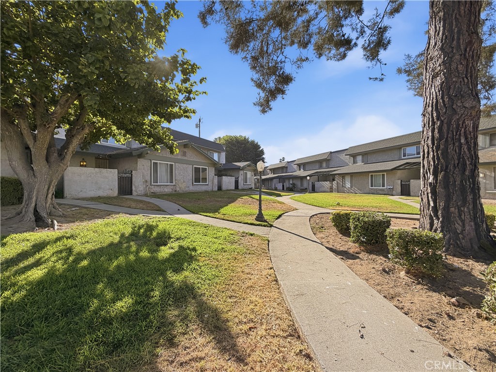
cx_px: 248
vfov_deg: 85.7
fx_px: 201
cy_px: 186
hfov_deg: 102.1
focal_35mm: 14
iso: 25
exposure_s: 1/770
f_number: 2.2
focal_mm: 2.2
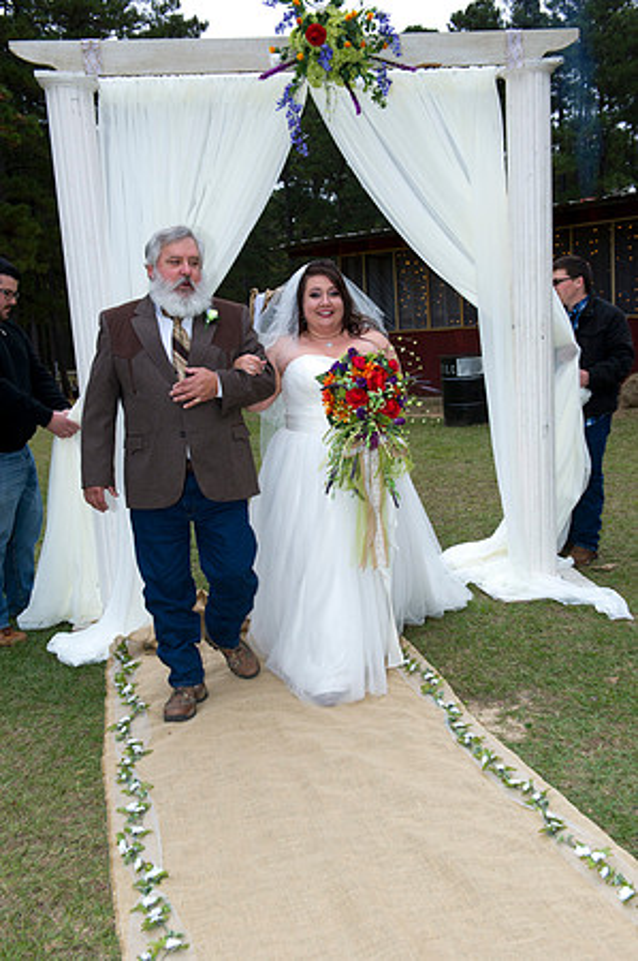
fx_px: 1012
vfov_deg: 50.7
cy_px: 480
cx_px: 319
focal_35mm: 38
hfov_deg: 35.0
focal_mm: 38
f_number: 8
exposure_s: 1/160
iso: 800
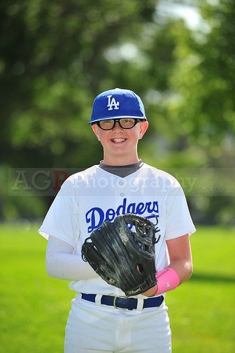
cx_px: 118
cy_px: 176
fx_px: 1961
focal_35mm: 200
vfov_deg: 10.3
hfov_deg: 6.9
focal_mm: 200
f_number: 4.5
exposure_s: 1/2000
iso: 320
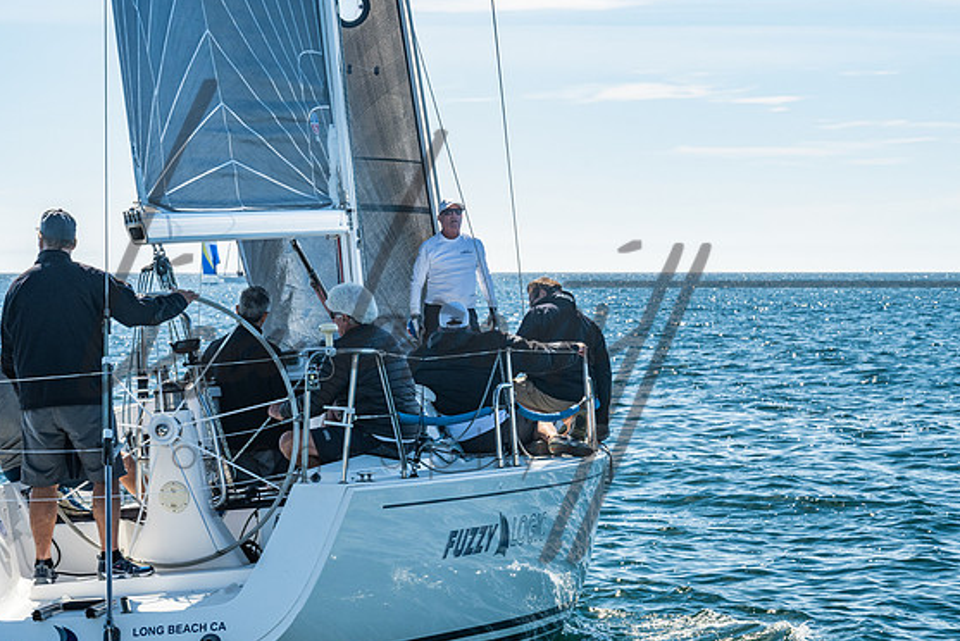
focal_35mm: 124
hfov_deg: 16.5
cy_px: 262
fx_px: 3308
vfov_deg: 11.1
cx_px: 505
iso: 400
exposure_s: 1/320
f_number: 10
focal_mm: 97
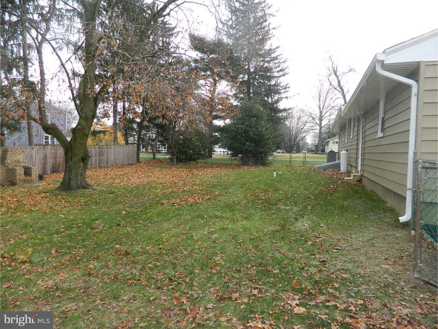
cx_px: 219
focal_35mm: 25
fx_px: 316
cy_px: 164
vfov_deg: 54.9
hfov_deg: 69.4
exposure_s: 1/80
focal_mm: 4.5
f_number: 3.1
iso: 110
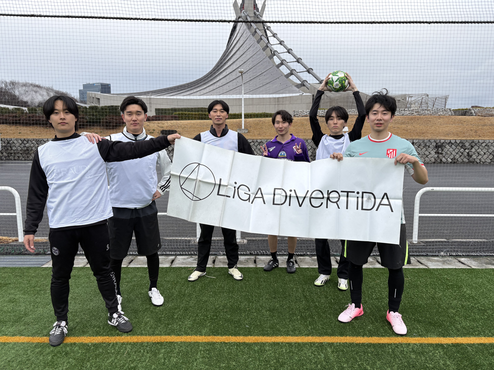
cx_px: 247
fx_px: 371
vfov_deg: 53.1
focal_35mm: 26
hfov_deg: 67.3
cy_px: 185
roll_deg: -0.6
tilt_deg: -7.4
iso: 50
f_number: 1.6
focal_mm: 5.96
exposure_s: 1/764
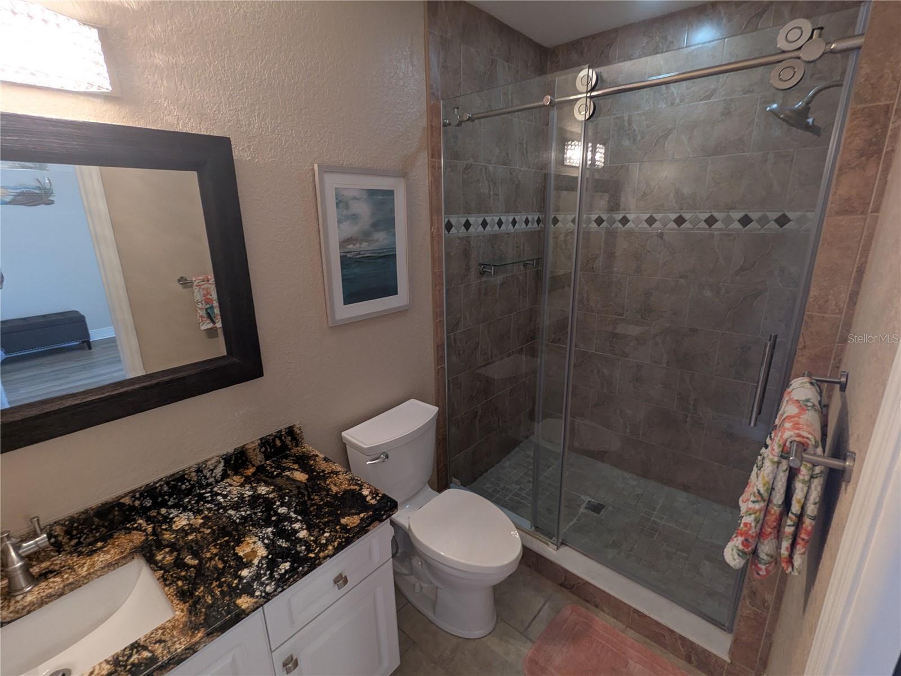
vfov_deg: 78.1
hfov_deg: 94.5
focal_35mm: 16
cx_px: 450
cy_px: 338
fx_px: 416
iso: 200
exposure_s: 1/24
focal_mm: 2.35
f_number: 2.2
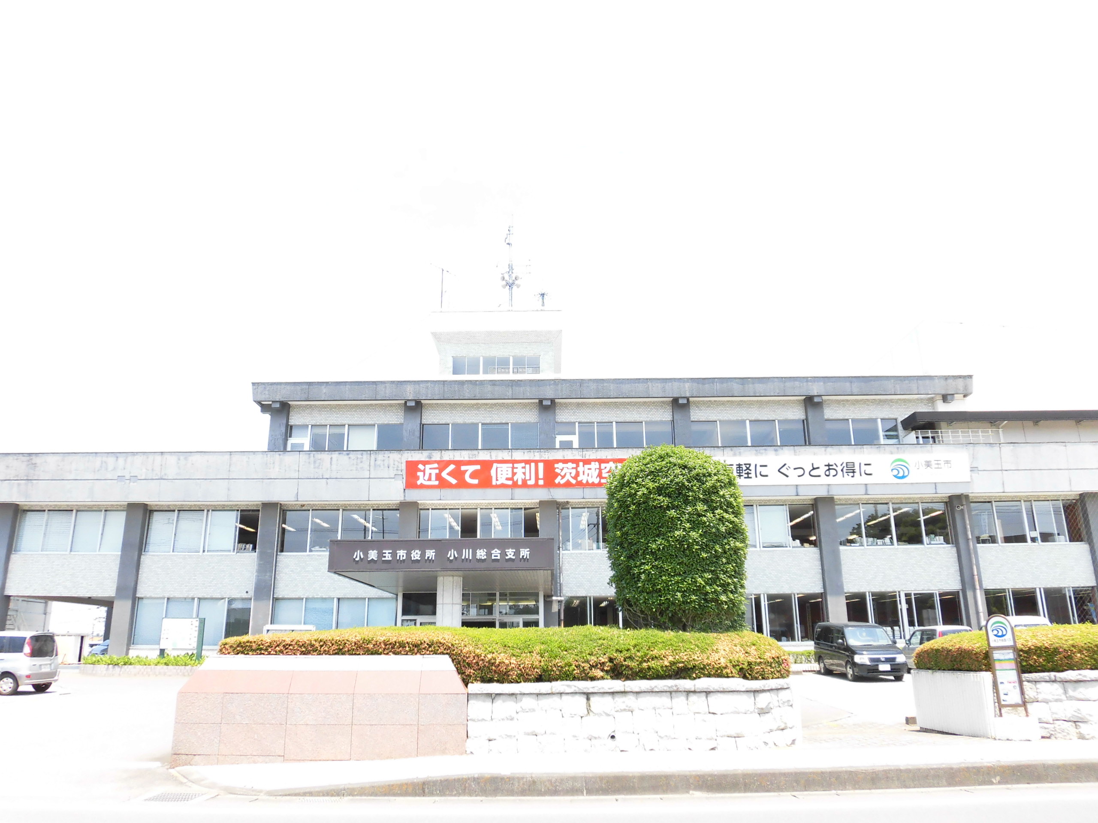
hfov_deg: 71.6
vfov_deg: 56.8
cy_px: 412
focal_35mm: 24
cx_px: 549
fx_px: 761
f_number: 3.1
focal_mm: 4.3
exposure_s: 1/320
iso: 100
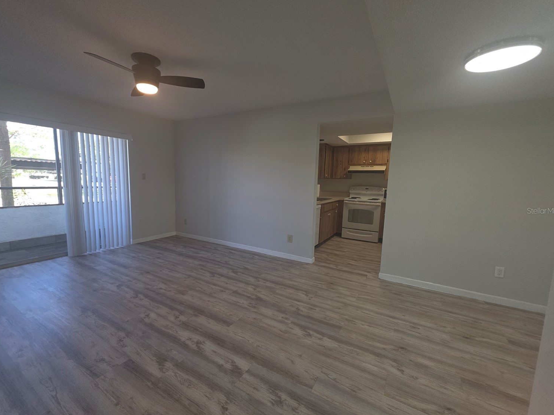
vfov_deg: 85.7
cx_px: 264
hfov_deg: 102.0
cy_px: 210
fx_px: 224
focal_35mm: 14
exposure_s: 1/60
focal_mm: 2.2
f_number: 1.9
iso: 50
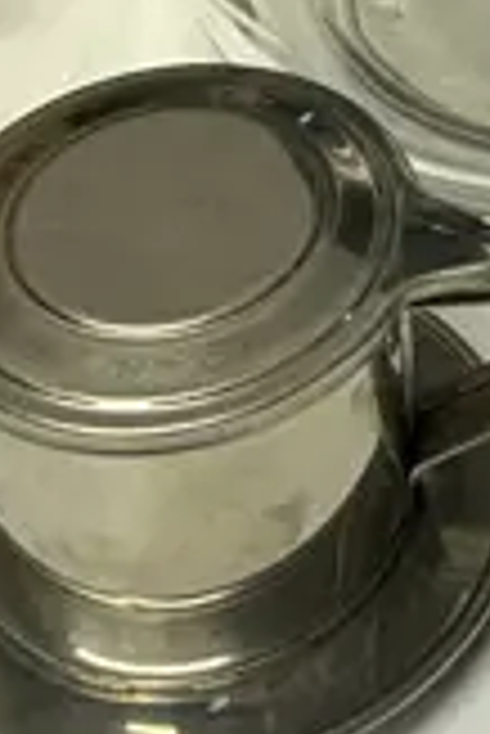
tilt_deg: -28.2
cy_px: -648
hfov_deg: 8.5
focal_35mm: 157
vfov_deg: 11.9
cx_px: 764
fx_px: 3198
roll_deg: -0.2
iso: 125
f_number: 1.78
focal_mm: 6.86
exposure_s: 1/100
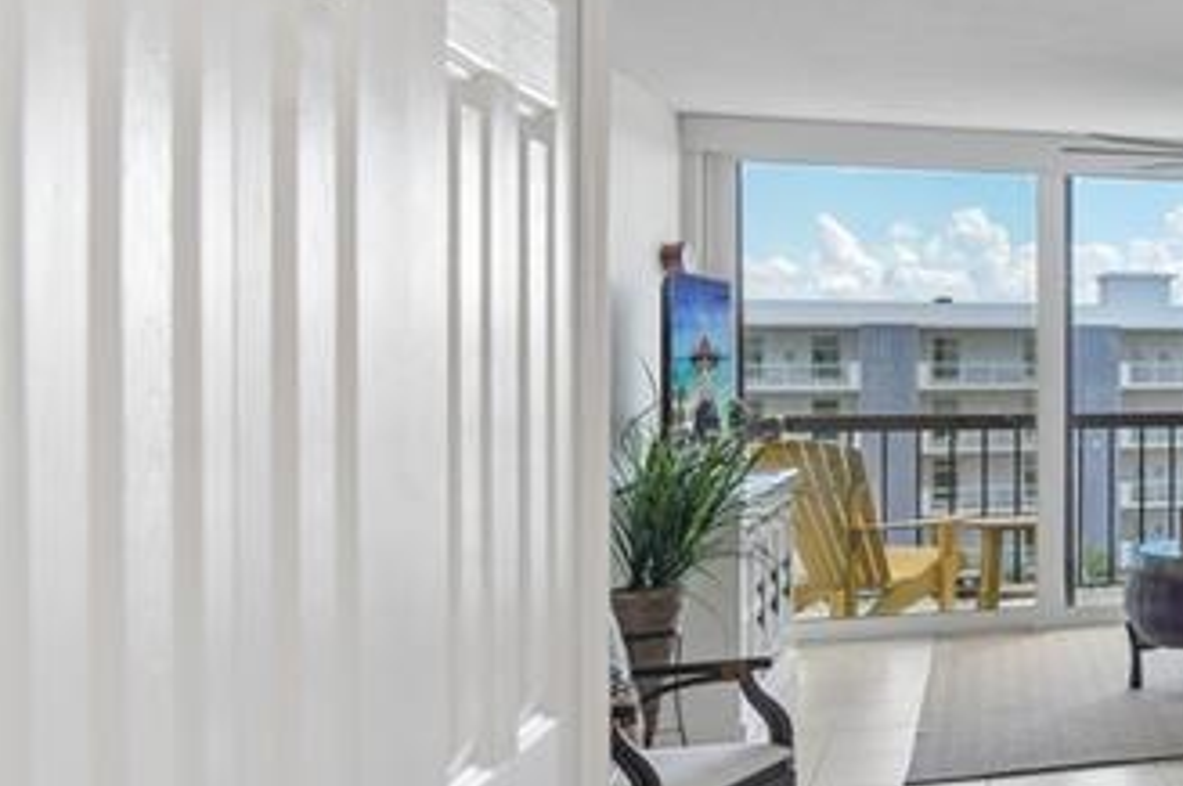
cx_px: 1818
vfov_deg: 26.9
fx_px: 1641
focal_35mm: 50
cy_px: 375
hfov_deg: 26.8
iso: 400
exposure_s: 1/40
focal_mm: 16
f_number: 8
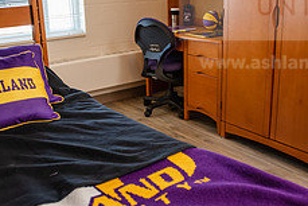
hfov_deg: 45.3
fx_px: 368
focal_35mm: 43
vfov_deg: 31.2
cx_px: 139
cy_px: 91
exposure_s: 1/200
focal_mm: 17
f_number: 3.2
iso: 800
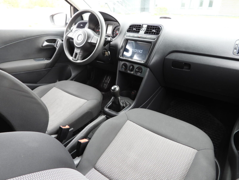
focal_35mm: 24
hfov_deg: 71.6
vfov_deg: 56.8
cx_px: 120
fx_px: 166
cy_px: 90
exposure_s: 1/30
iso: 100
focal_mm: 4.3
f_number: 2.8
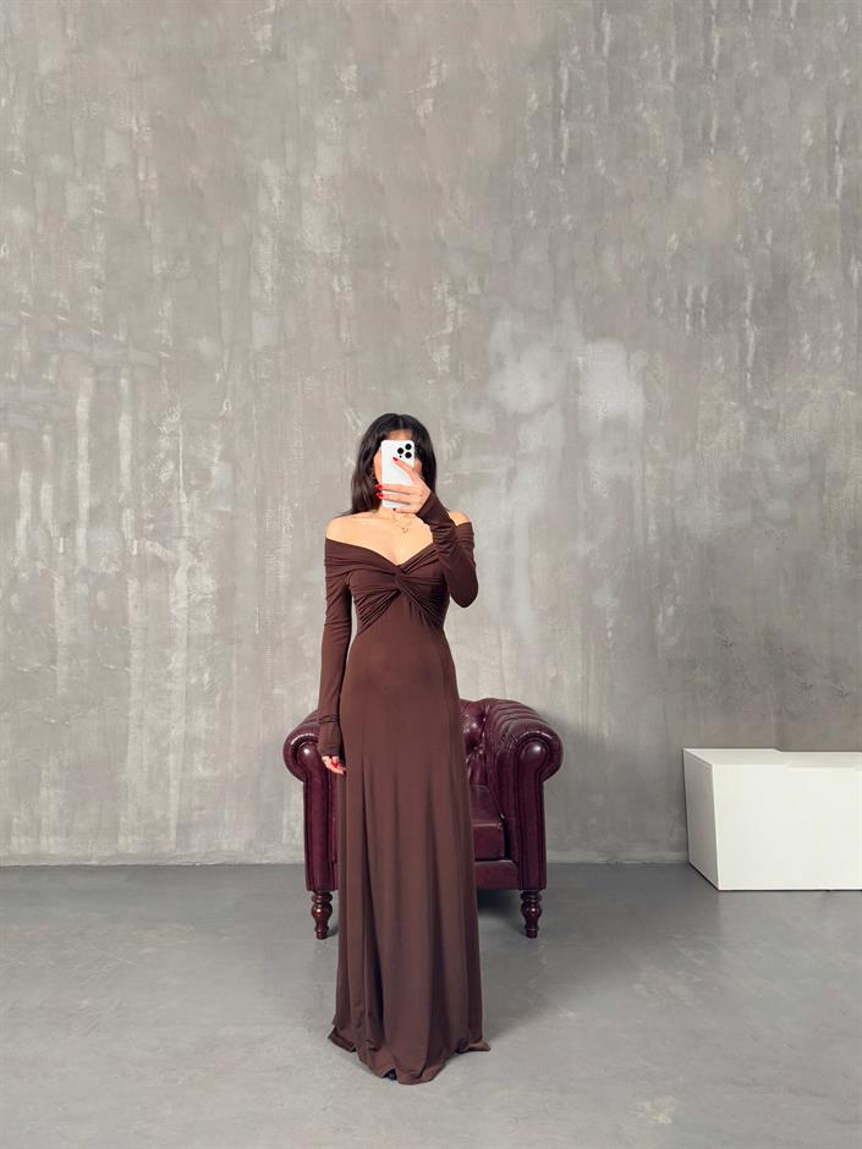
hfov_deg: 56.8
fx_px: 797
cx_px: 431
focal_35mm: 24
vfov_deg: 71.6
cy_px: 574
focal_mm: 6.76
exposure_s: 1/121
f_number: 1.78
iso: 200
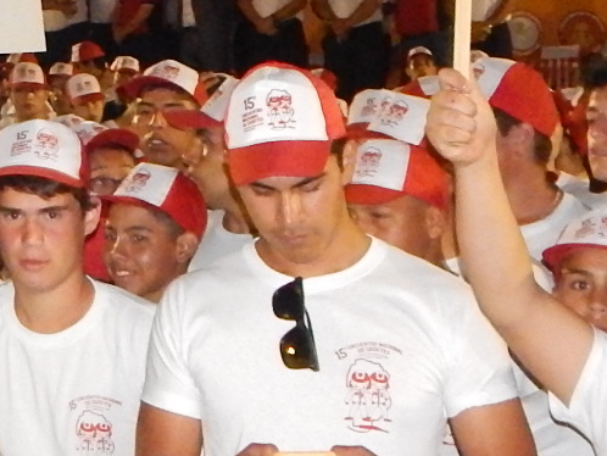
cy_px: -272
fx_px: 2719
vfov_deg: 9.3
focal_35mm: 155
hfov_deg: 11.8
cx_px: -460
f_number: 3.3
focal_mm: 6.1
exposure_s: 1/30
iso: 800
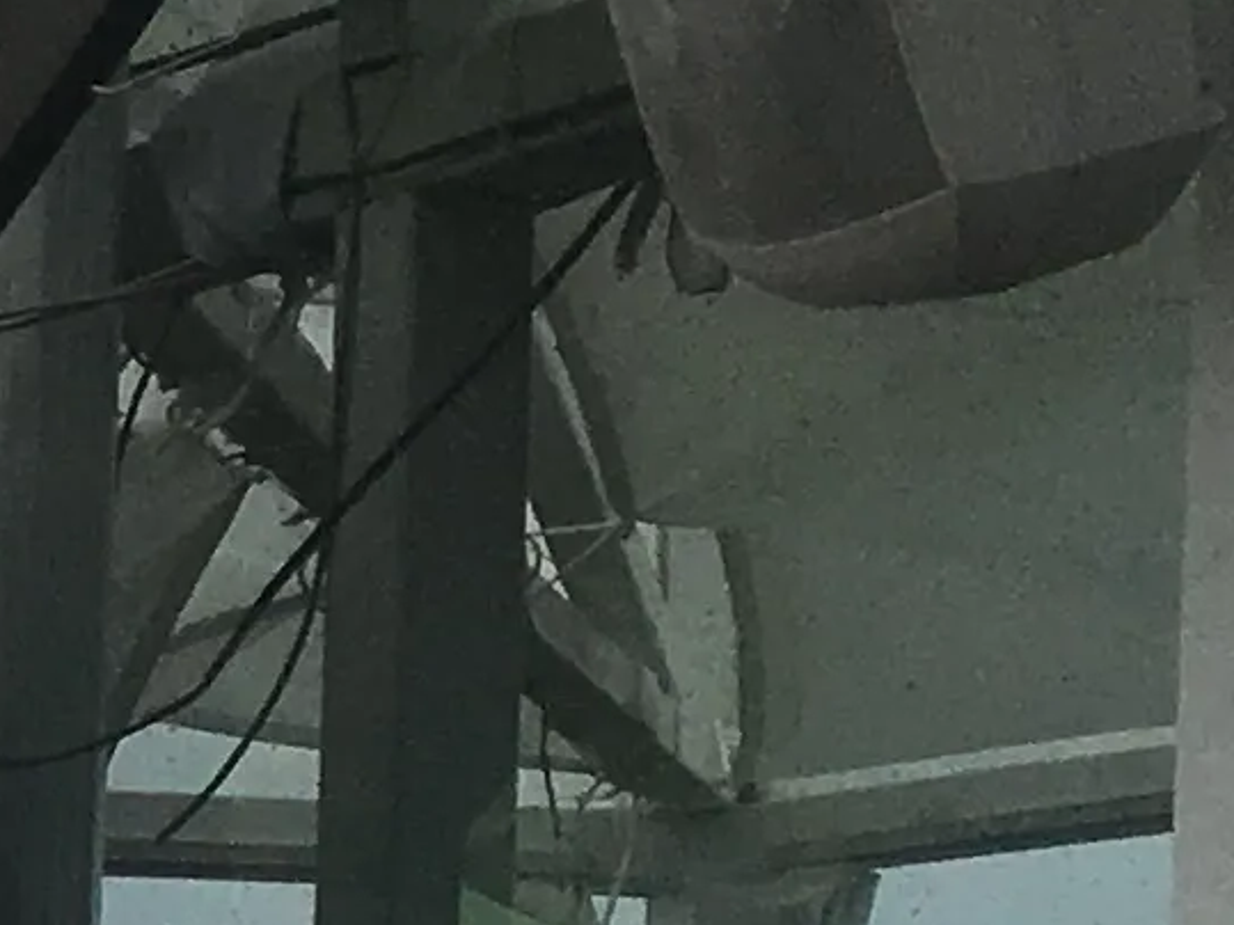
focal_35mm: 217
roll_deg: -0.6
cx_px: -2493
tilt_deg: -2.1
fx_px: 7734
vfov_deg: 6.6
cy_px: 1937
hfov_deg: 7.9
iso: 25
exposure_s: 1/1672
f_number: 2.2
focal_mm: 4.15
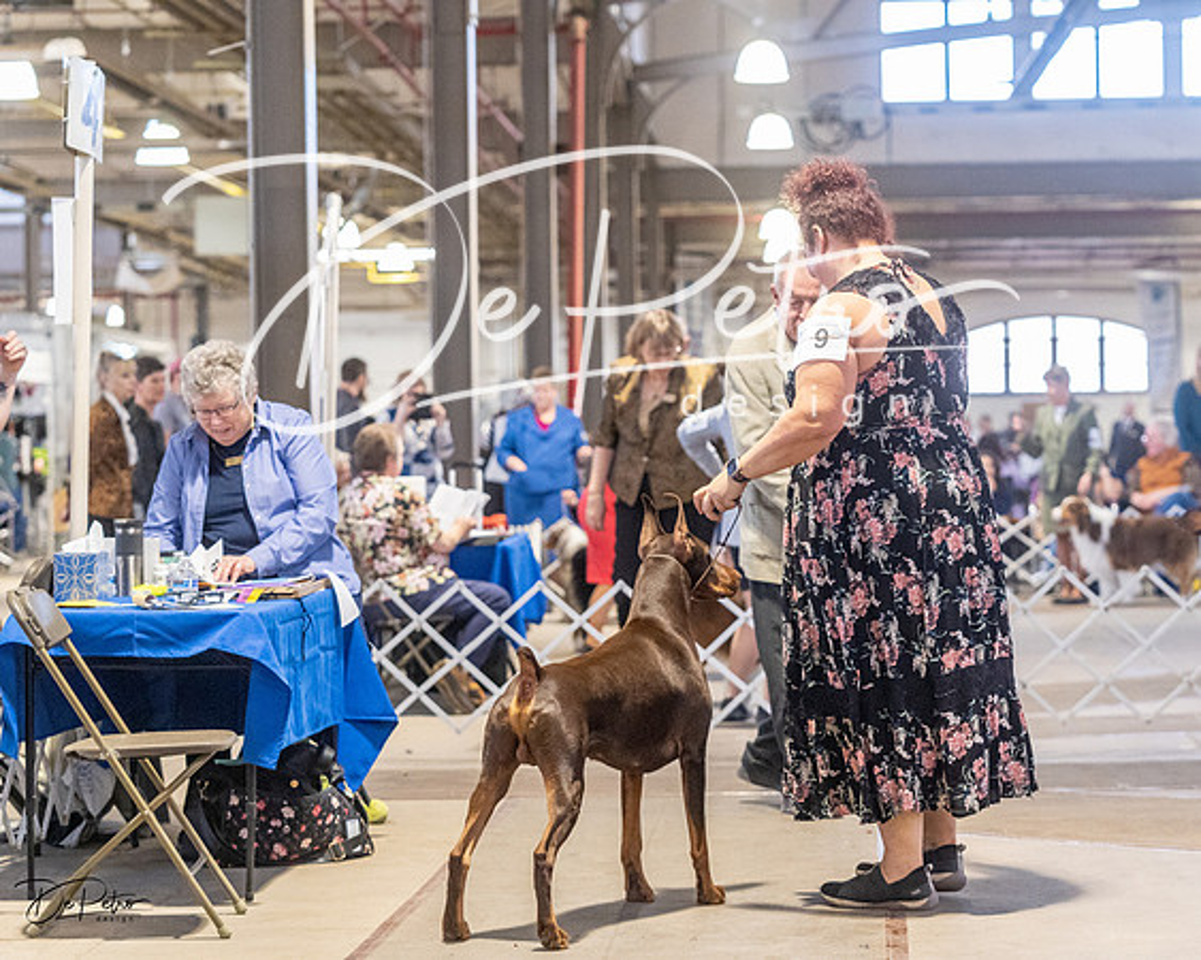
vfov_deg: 16.3
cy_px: 480
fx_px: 3361
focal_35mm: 95
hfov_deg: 20.3
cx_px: 600
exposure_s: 1/320
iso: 6400
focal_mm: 84
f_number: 3.5
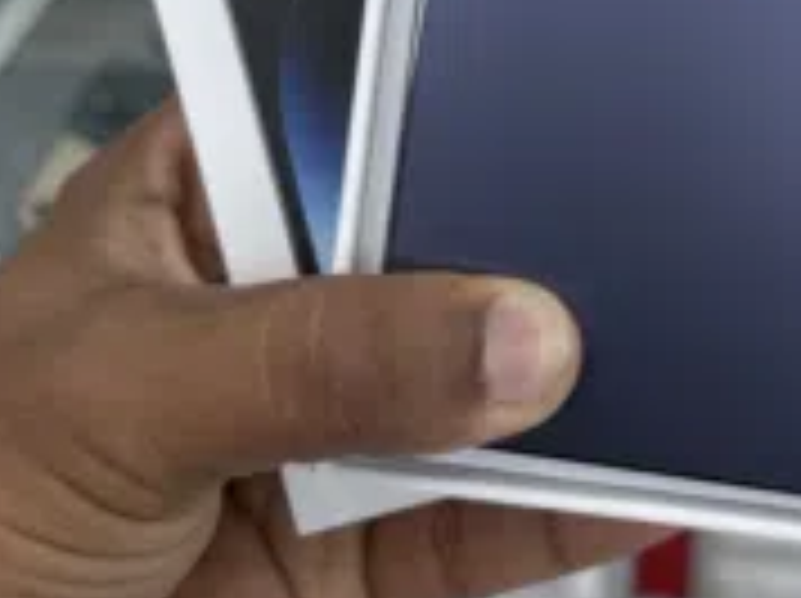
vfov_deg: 13.3
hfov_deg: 18.1
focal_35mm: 108
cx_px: 657
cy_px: -103
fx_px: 2496
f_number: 1.78
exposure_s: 1/583
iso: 80
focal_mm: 6.76
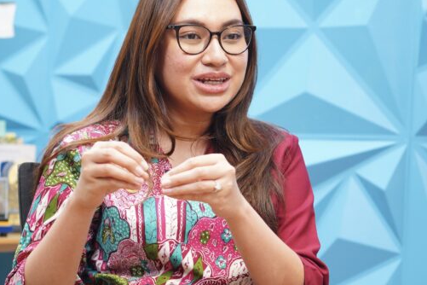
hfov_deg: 17.3
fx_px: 1400
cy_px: 141
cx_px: 193
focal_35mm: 118
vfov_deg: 11.6
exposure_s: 1/200
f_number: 4
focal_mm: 85
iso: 3200
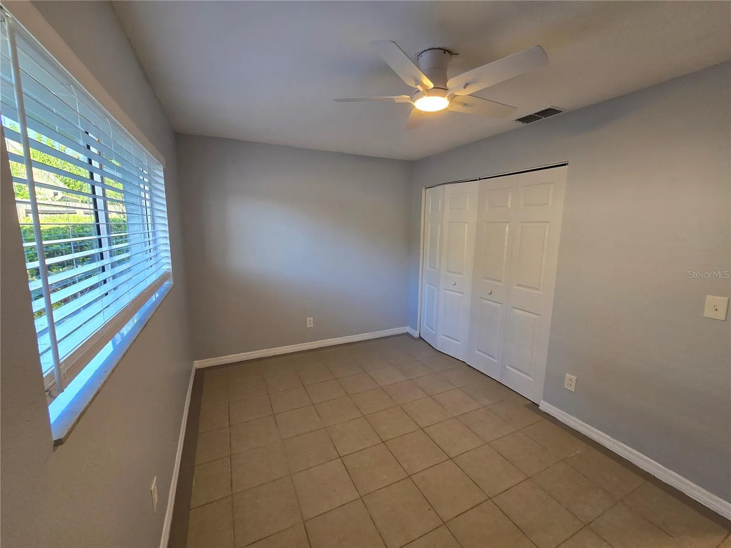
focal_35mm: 13
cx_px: 366
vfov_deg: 89.9
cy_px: 274
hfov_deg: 106.2
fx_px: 275
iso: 80
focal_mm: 2.2
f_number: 2.2
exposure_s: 1/60
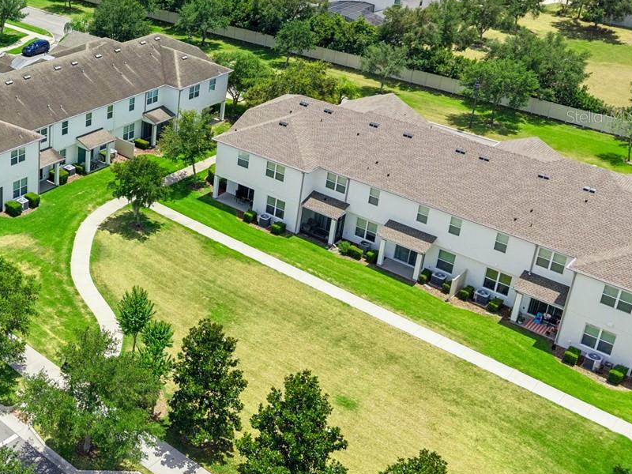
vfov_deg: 29.8
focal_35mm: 48
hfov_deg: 36.0
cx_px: 9
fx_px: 876
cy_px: 116
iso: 260
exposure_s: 1/6400
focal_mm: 8.7
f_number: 1.8
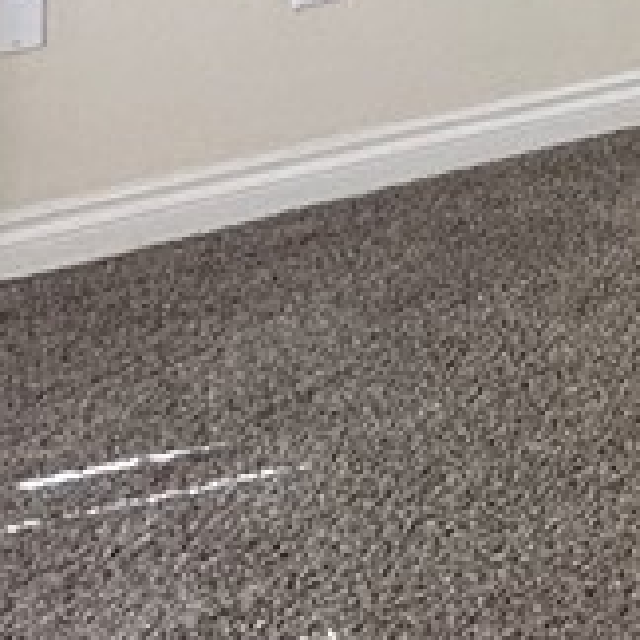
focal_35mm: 78
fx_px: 1632
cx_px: 1691
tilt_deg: +1.8
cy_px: -624
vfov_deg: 16.8
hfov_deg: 13.2
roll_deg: -1.1
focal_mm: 2.22
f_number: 2.2
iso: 200
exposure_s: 1/120
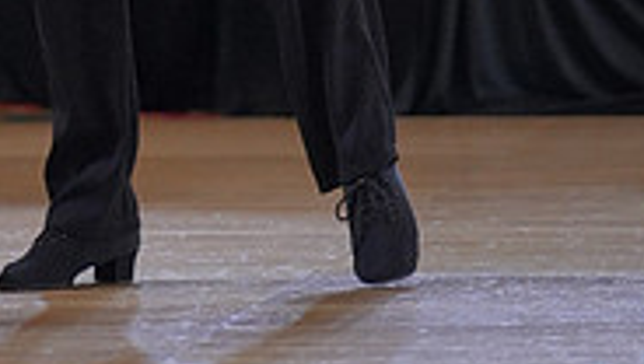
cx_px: 2
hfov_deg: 3.2
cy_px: -388
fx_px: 11506
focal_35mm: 673
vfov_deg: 1.8
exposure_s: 1/500
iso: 1000
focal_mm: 136
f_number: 2
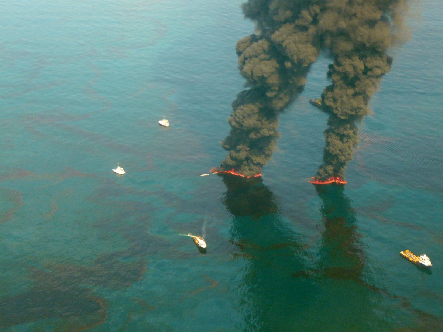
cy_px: 166
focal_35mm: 71
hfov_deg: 27.4
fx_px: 908
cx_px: 222
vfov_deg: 20.7
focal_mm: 11.7
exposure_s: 1/60
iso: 200
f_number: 4
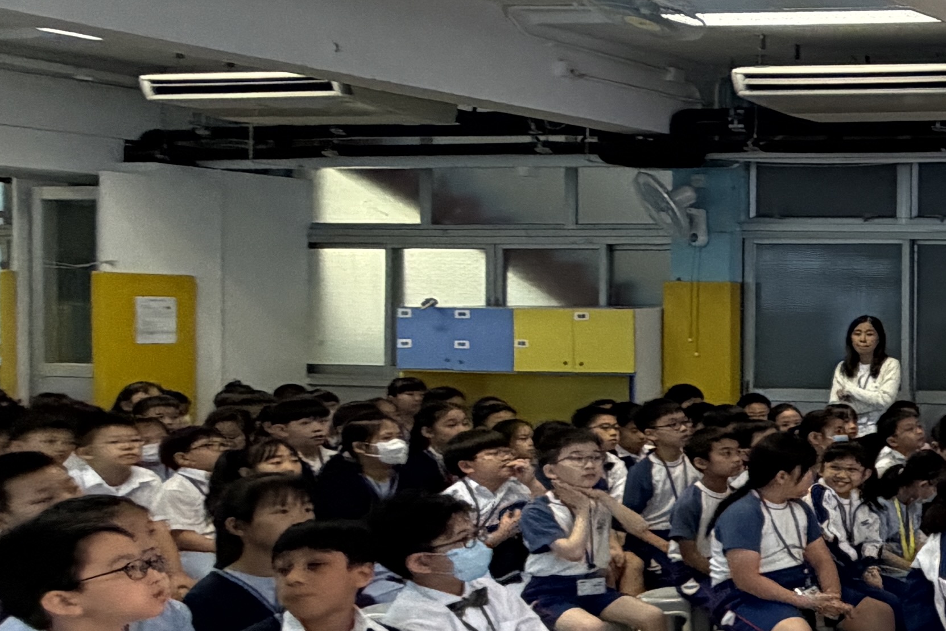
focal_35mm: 50
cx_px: 1556
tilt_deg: -1.4
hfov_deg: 24.9
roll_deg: +0.3
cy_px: 352
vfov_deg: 27.0
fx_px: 1314
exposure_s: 1/100
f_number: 2.2
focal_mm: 2.22
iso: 320
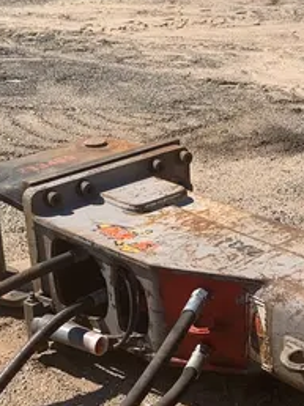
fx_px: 868
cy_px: 267
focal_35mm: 74
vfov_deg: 26.2
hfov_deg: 19.7
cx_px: 221
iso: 25
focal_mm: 4.25
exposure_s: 1/1992
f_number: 1.8
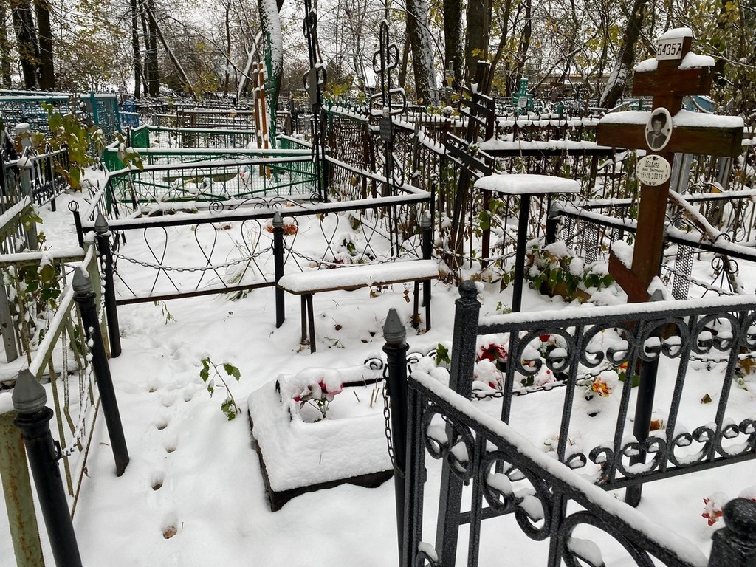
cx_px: 378
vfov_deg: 53.1
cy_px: 284
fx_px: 568
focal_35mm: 26
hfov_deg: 67.3
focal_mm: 4.25
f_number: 1.8
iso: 32
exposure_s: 1/152
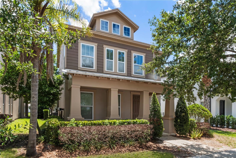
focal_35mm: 21
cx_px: 118
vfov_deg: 59.5
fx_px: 138
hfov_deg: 81.2
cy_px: 79
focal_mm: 13.7
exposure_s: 1/6
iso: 160
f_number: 22
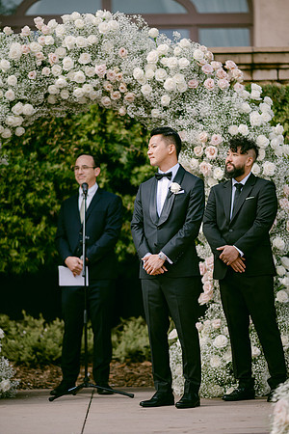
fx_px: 1264
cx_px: 144
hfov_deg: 13.0
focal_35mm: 105
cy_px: 217
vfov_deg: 19.5
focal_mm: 105
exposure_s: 1/10000
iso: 200
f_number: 1.4
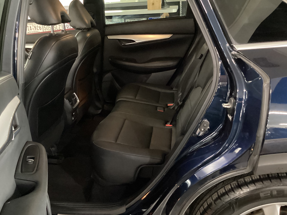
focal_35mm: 37
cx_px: 133
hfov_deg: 50.1
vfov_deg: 38.6
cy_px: 126
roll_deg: +3.7
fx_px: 307
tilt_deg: -23.9
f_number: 2.4
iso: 800
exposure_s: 1/15
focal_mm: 3.3
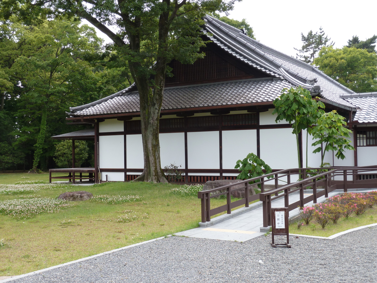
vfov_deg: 32.9
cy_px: 142
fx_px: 479
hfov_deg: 42.9
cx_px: 188
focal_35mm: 44
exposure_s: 1/160
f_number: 4
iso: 80
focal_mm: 7.3
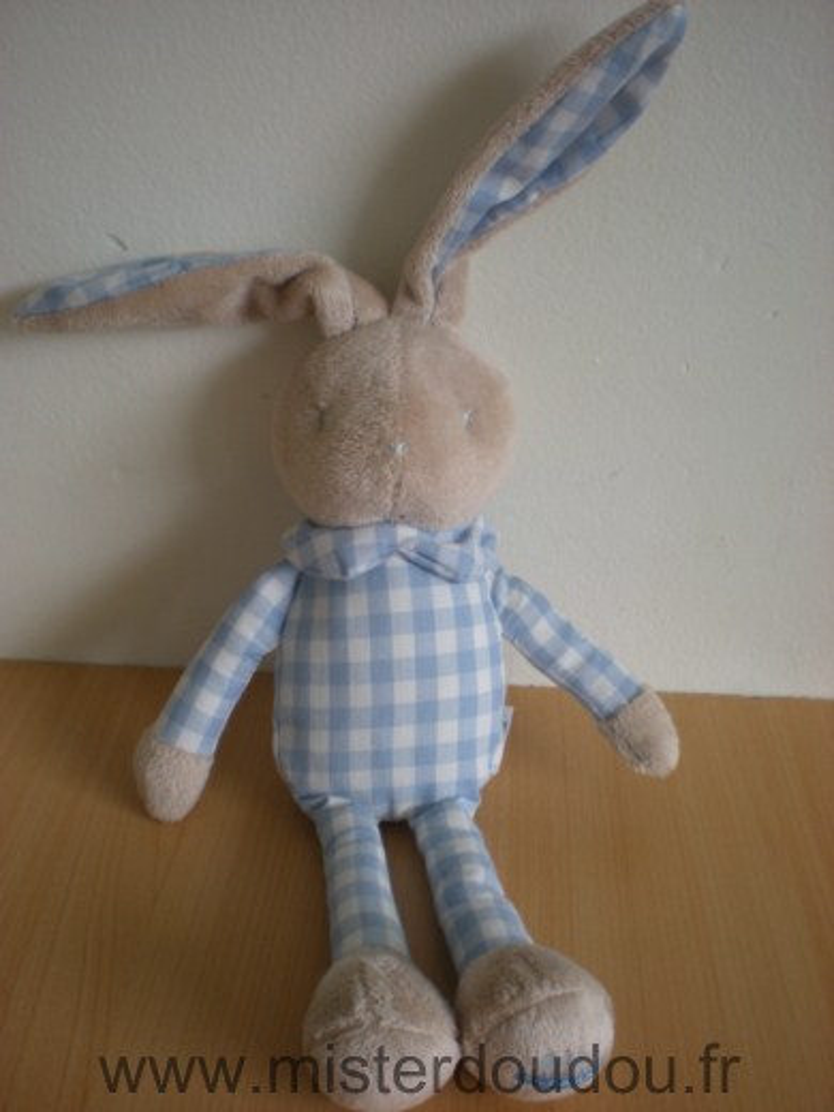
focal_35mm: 38
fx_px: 1221
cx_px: 417
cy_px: 556
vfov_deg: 49.0
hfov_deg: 37.7
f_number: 3.1
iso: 64
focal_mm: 6.3
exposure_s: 1/67.5
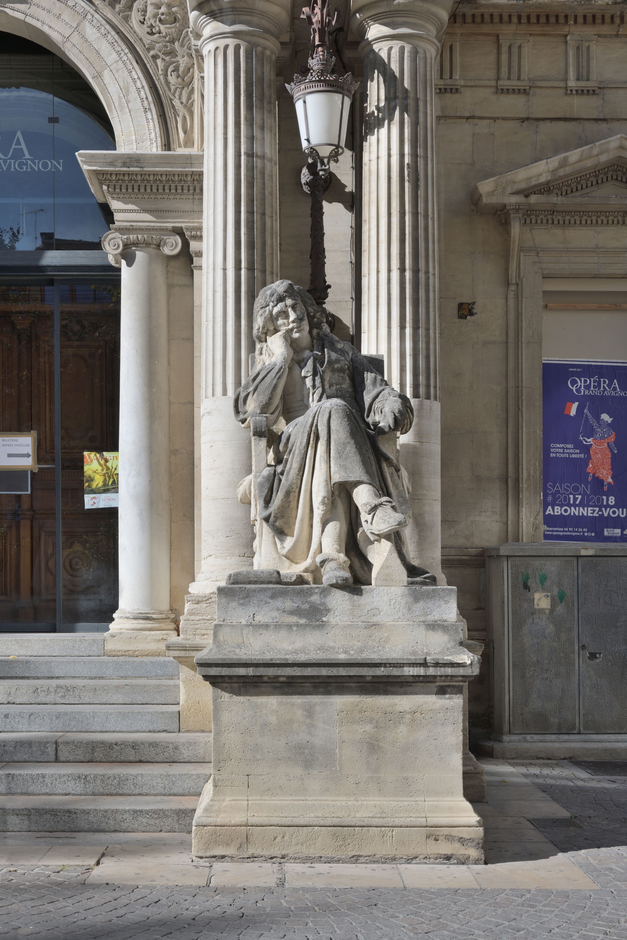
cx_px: 314
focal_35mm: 45
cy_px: 470
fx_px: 1176
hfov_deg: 29.9
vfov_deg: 43.6
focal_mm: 45
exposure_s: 1/320
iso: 200
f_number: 10
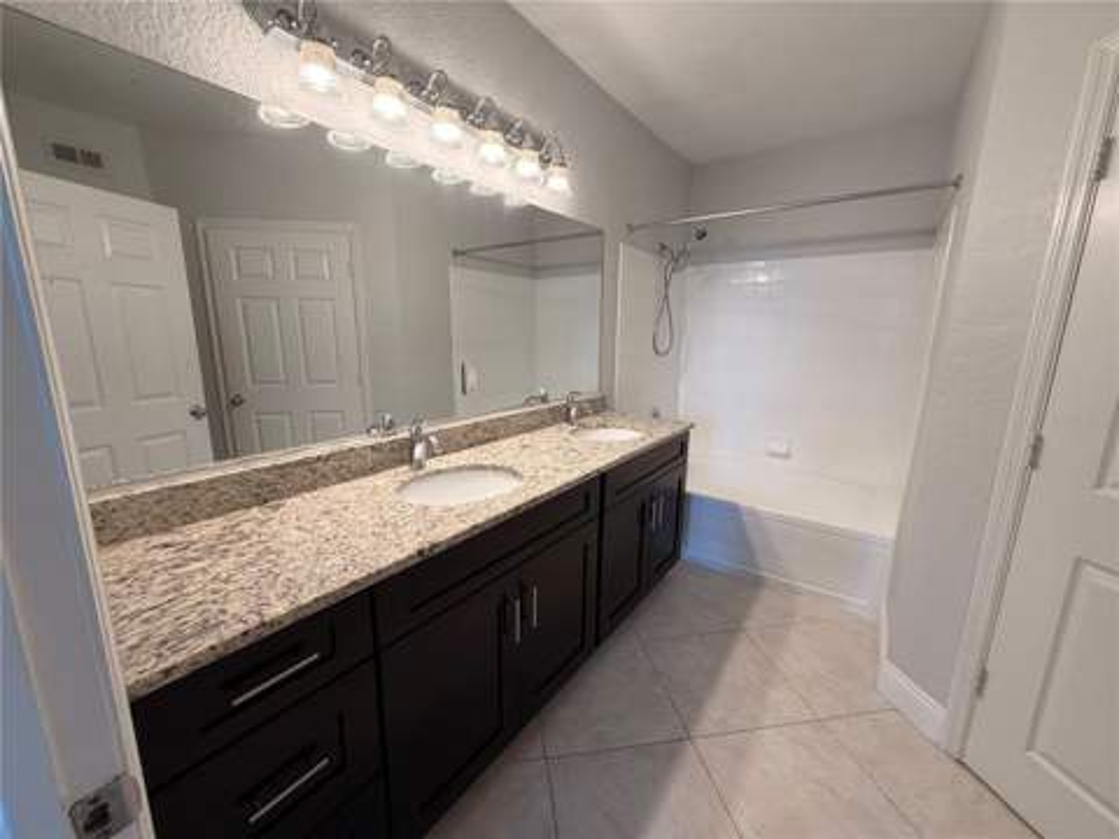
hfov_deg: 102.1
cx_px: 560
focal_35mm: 14
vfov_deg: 85.7
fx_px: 453
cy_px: 420
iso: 200
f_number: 2.2
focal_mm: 2.22
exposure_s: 1/120
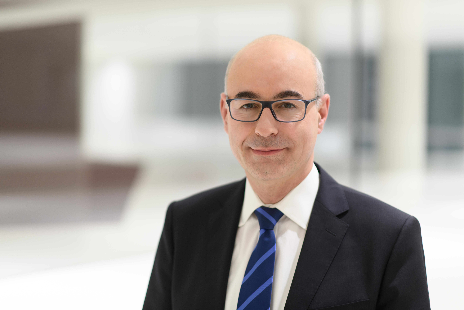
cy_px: 155
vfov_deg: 16.1
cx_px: 232
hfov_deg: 23.9
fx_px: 1095
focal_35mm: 85
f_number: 1.8
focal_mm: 85
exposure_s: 1/125
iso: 320
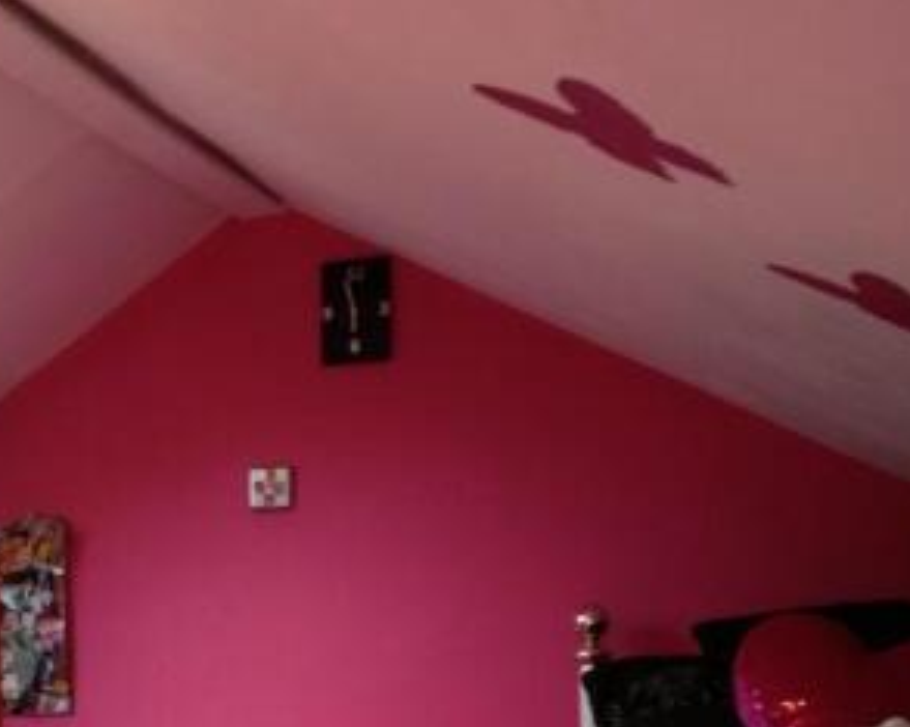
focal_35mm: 68
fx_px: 1830
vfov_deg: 21.9
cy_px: 663
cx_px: 113
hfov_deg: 27.1
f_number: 2.4
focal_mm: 4.28
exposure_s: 1/20
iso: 125
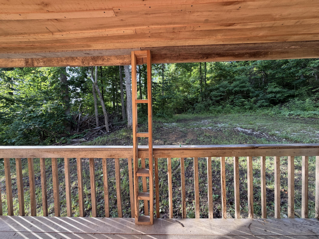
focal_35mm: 14
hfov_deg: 102.1
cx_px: 160
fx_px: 129
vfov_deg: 85.7
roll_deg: +1.8
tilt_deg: -3.9
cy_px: 120
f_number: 2.2
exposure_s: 1/121
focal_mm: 2.22
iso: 80
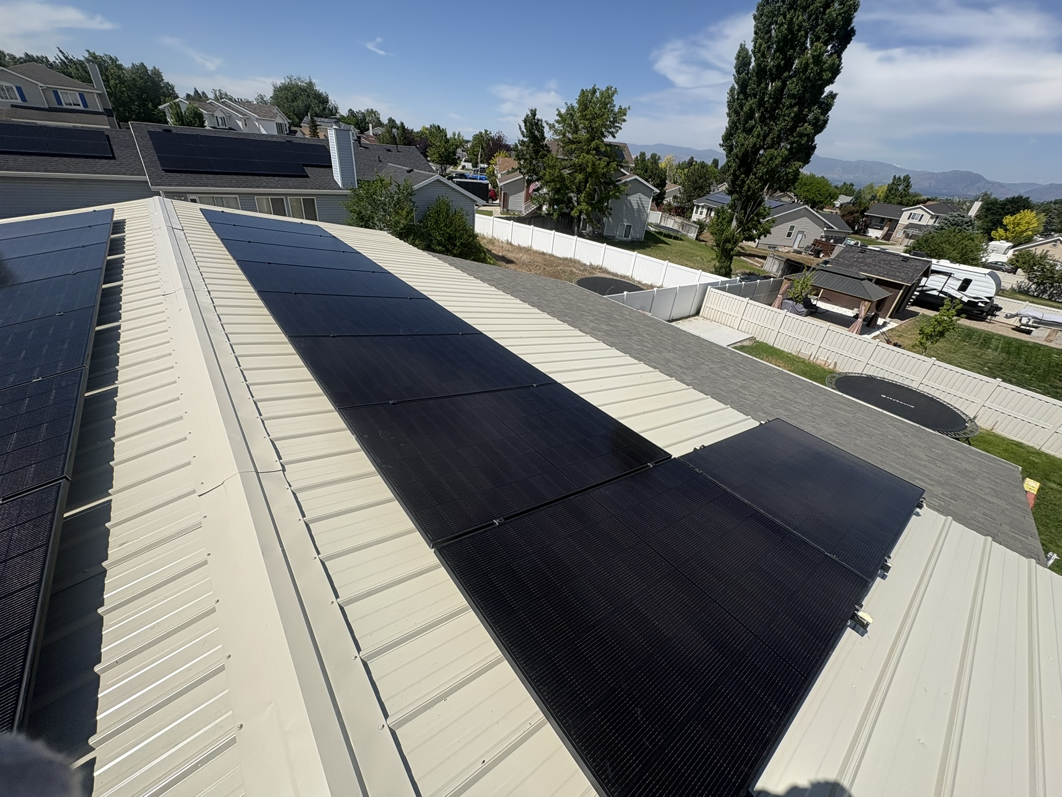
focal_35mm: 14
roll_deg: -5.6
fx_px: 430
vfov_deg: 85.7
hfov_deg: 102.1
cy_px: 398
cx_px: 531
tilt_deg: -29.6
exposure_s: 1/2874
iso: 50
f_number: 2.2
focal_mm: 2.22
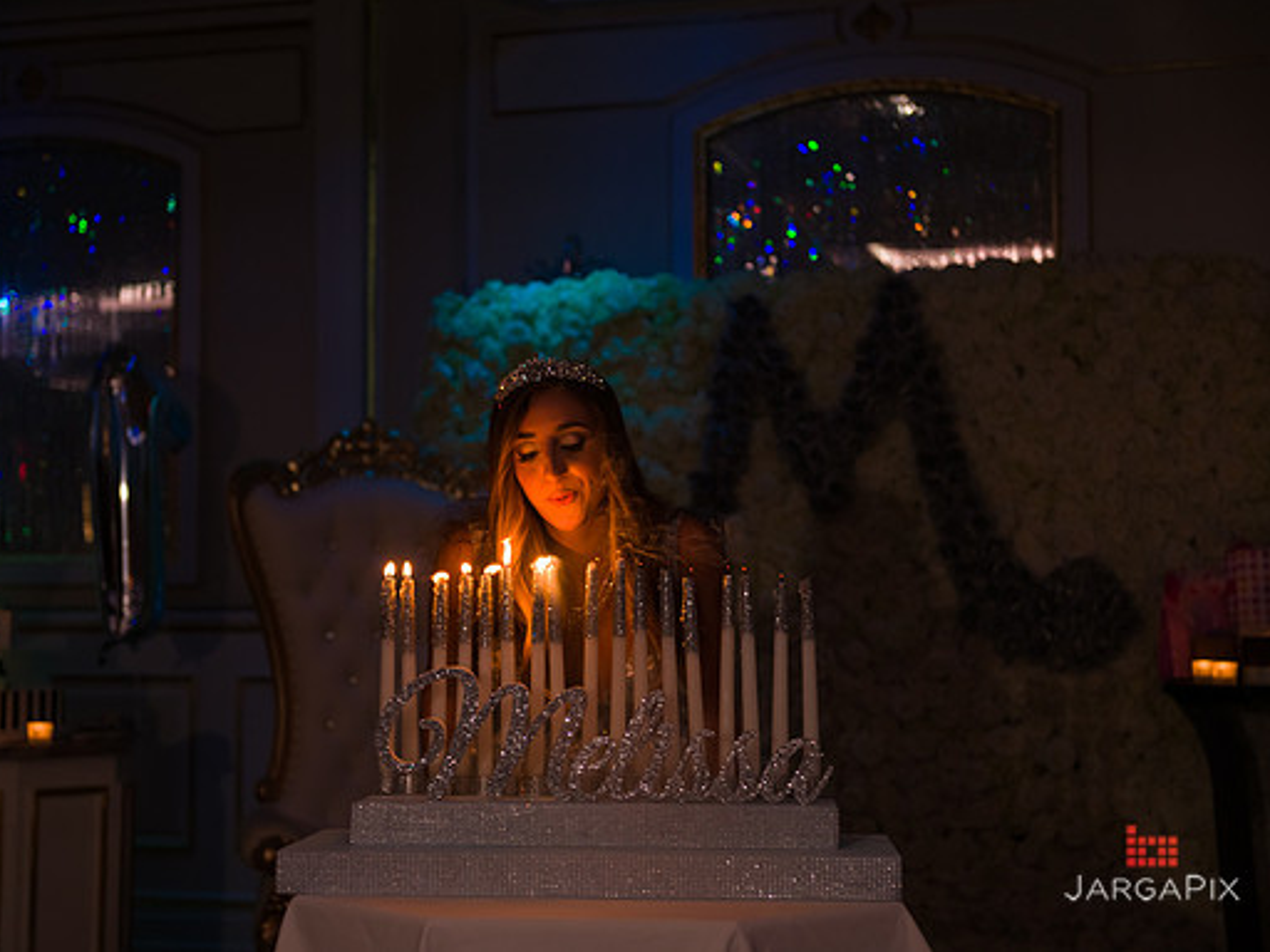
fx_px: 2238
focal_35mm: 61
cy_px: 475
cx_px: 583
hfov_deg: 31.7
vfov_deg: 24.0
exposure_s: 1/125
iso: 1250
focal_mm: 56
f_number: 3.2
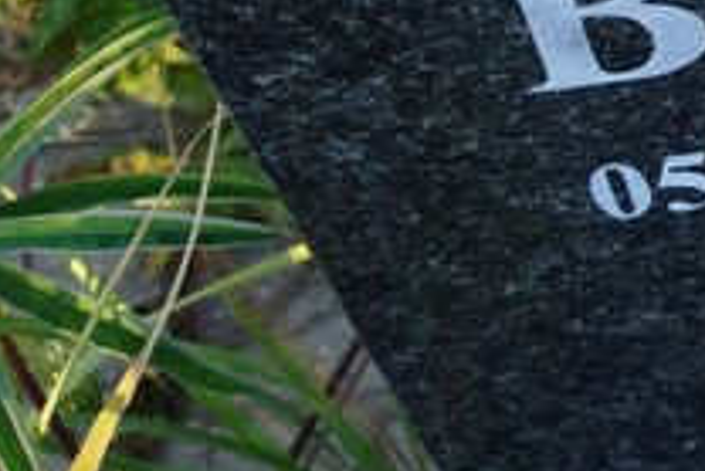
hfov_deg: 17.3
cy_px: -291
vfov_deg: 13.3
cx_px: 1264
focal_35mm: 96
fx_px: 1881
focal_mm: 5.31
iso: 50
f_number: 1.7
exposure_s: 1/175
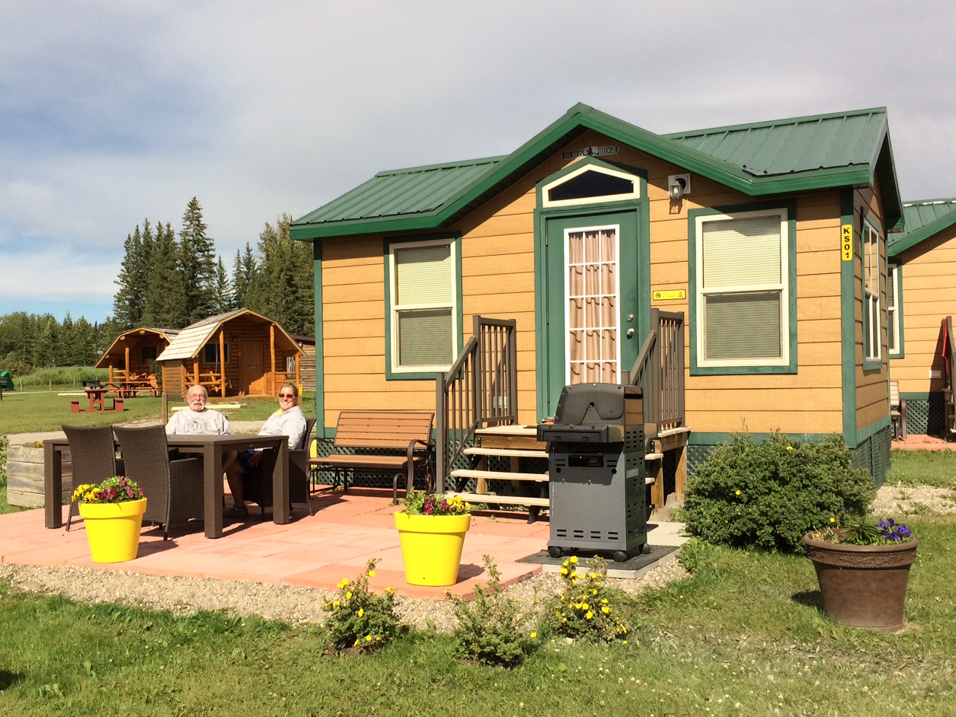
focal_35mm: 39
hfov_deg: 47.6
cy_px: 377
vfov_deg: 36.8
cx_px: 396
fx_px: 1077
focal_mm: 4.12
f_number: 2.2
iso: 40
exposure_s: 1/2740
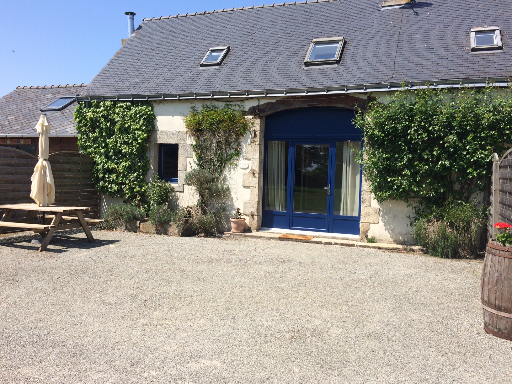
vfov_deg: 48.2
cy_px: 192
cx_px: 256
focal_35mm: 29
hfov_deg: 61.7
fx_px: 429
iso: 32
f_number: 2.2
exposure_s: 1/1709
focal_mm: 4.15
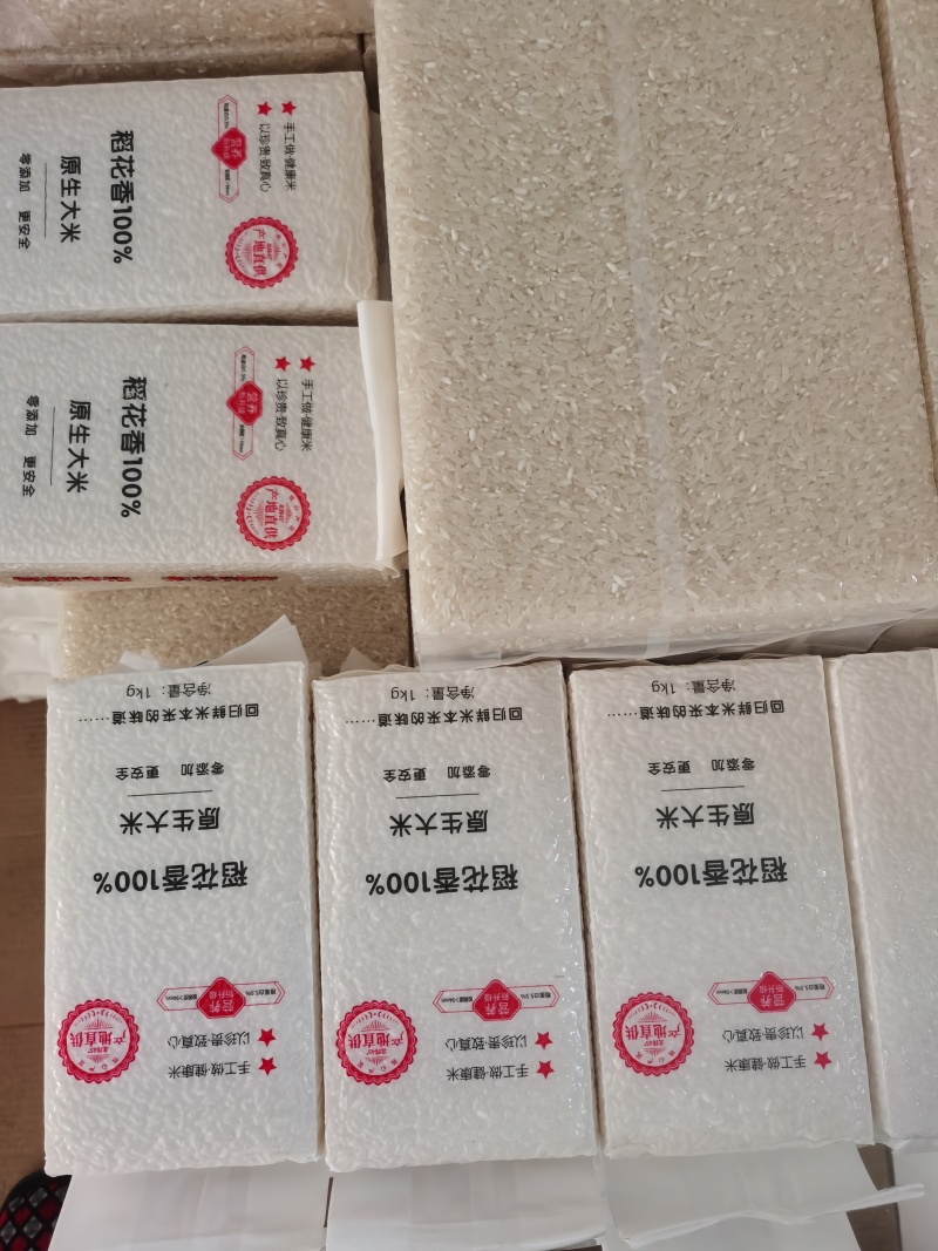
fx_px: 976
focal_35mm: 27
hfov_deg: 51.3
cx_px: 469
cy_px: 626
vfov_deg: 65.3
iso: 125
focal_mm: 5.58
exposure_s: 1/100
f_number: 1.8
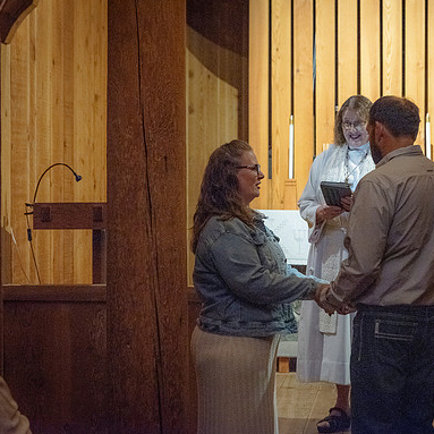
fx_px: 1277
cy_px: 218
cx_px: 288
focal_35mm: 90
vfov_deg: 19.3
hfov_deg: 19.2
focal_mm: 70
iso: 5000
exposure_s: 1/125
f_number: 4
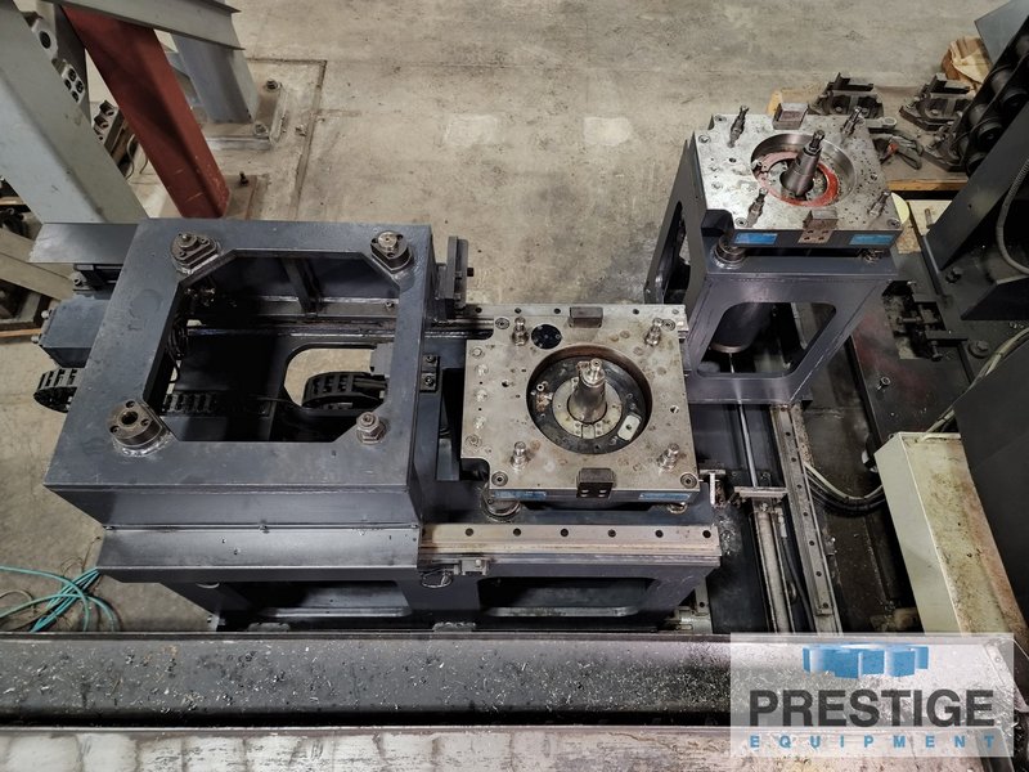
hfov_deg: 73.9
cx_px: 514
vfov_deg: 58.9
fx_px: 684
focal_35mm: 23
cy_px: 386
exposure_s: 1/40
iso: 640
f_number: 1.8
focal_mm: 6.4
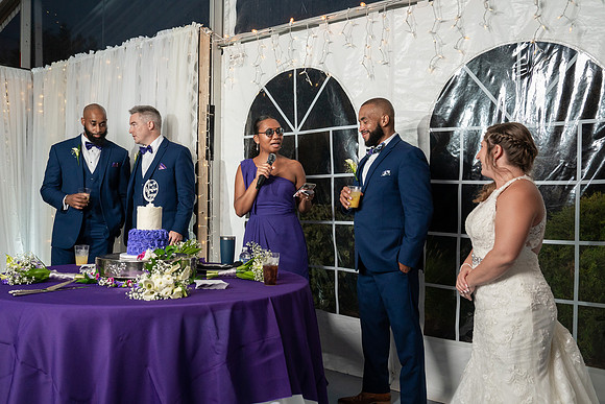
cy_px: 202
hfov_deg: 58.2
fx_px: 544
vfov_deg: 40.7
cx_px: 302
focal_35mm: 32
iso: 1600
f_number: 5.6
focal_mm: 32
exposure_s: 1/200
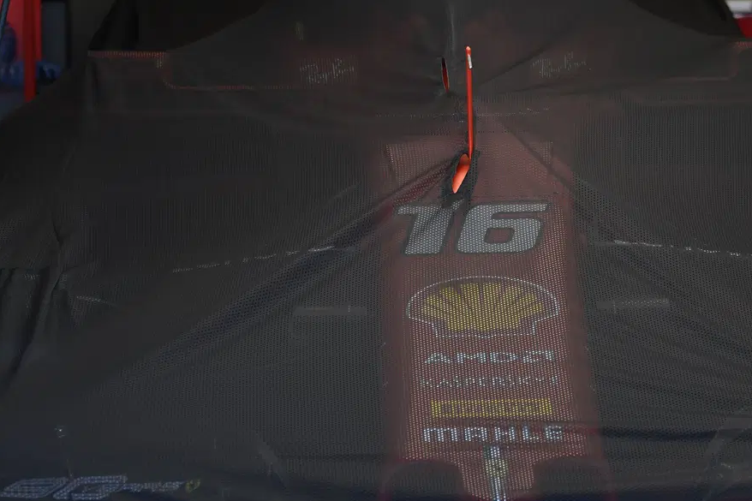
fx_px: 6634
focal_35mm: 318
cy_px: 178
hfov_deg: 6.5
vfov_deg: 4.3
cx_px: 505
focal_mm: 155
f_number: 6.3
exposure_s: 1/200
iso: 800
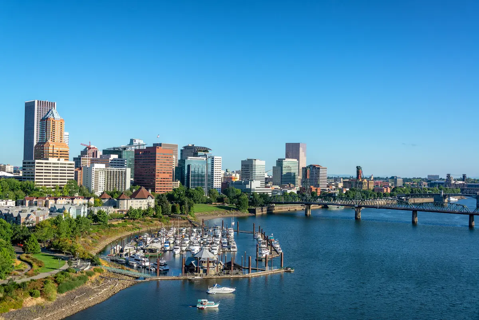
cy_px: 160
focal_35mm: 38
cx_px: 240
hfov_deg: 50.7
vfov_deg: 35.1
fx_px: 506
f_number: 8
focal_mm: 38
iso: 200
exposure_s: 1/400
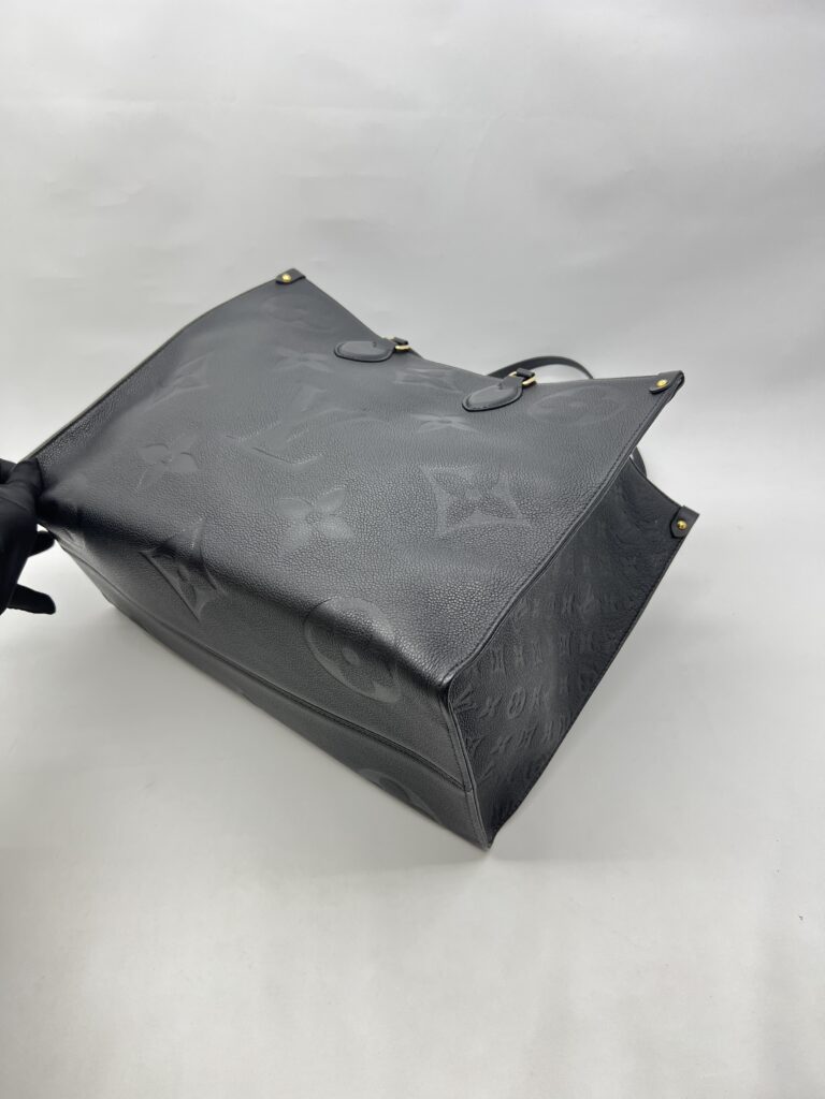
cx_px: 412
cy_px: 550
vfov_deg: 67.3
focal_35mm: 26
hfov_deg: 53.1
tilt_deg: -33.0
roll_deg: +0.8
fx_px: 826
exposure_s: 1/100
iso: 50
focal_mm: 5.7
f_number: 1.5
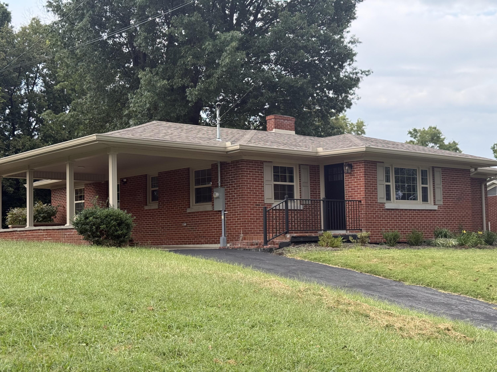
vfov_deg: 30.3
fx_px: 689
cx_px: 248
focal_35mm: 48
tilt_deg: +4.0
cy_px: 186
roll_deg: +1.3
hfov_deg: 39.7
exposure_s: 1/242
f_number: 1.78
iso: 100
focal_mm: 6.76
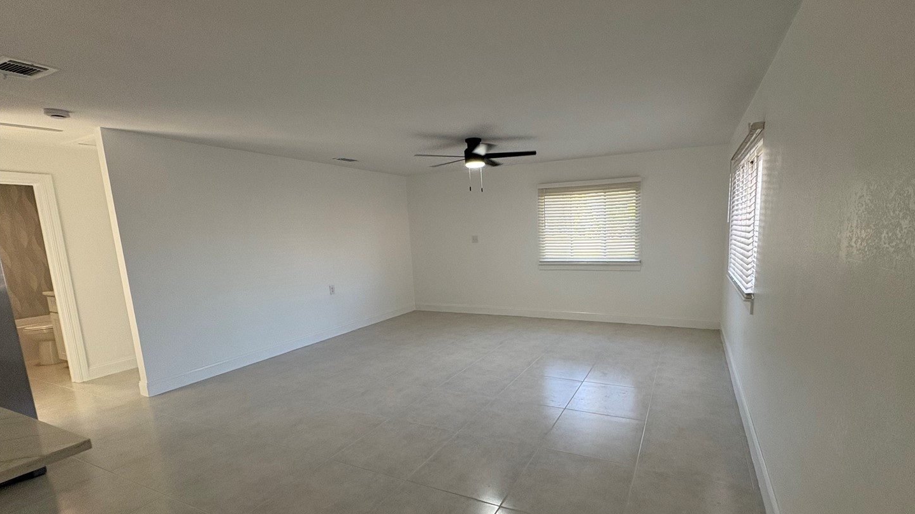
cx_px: 508
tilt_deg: -9.0
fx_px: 412
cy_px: 290
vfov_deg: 63.7
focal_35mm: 17
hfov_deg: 95.6
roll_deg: +2.4
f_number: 2.2
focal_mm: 2.22
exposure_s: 1/120
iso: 160
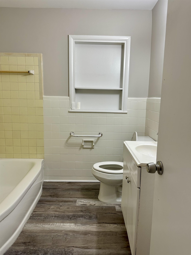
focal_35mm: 24
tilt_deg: -8.1
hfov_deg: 56.8
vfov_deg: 71.6
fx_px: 177
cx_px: 96
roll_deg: -3.3
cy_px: 128
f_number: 1.78
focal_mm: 6.86
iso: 100
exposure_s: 1/120
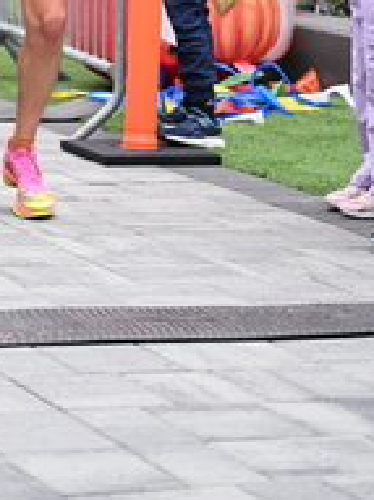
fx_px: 2798
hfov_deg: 7.6
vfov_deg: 10.0
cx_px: -38
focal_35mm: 194
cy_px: -168
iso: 1600
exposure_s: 1/1250
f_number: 2.8
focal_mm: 70
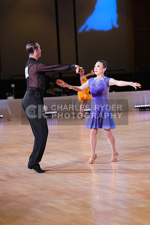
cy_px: 112
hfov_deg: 11.2
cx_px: 75
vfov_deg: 16.8
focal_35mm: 122
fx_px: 762
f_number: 2.8
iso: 2000
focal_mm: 122
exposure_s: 1/400
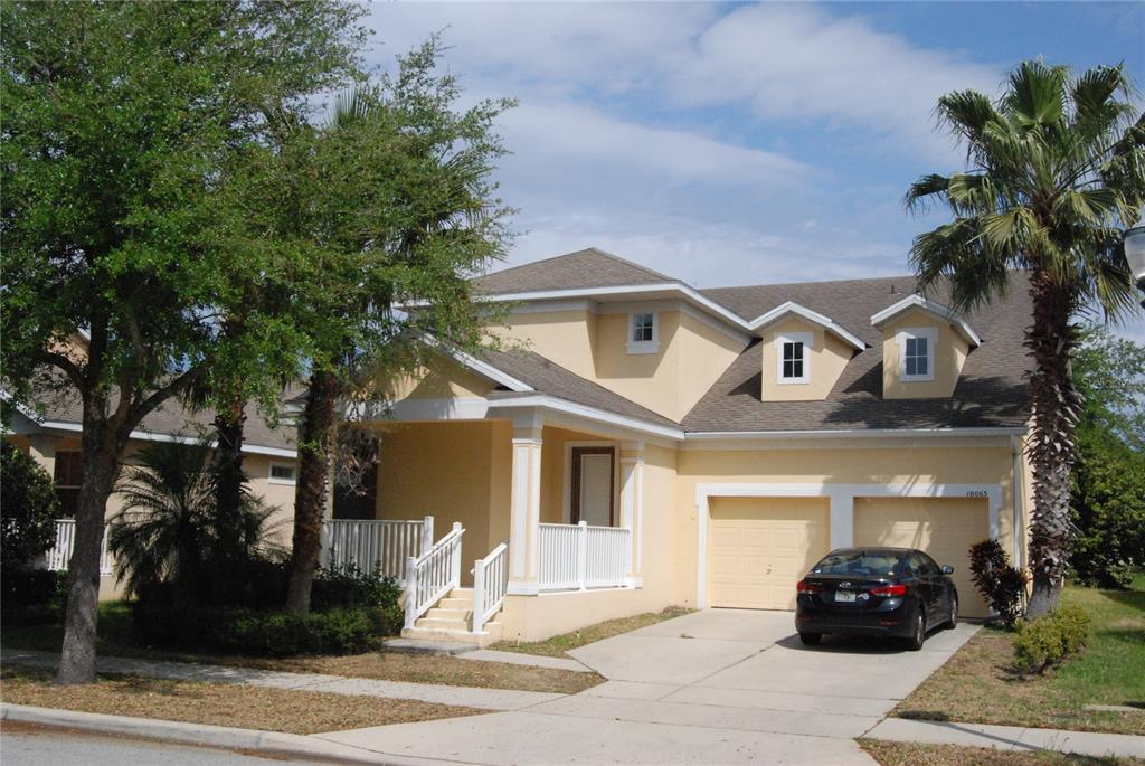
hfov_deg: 49.5
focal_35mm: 39
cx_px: 572
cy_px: 383
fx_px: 1242
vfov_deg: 34.3
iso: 1600
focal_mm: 26
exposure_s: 1/1250
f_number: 18
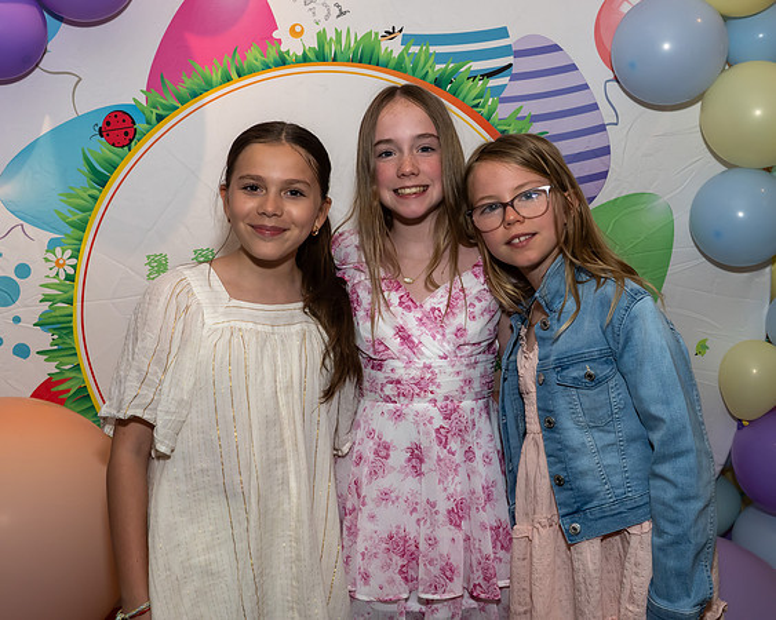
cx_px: 368
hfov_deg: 39.3
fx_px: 1085
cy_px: 287
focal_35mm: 47
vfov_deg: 31.9
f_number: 7.1
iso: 640
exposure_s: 1/250
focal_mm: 26
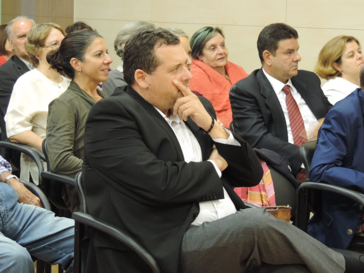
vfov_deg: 12.3
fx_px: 1262
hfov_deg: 16.4
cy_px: 136
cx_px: 182
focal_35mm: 120
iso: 800
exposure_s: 1/13
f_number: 4.2
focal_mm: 21.4
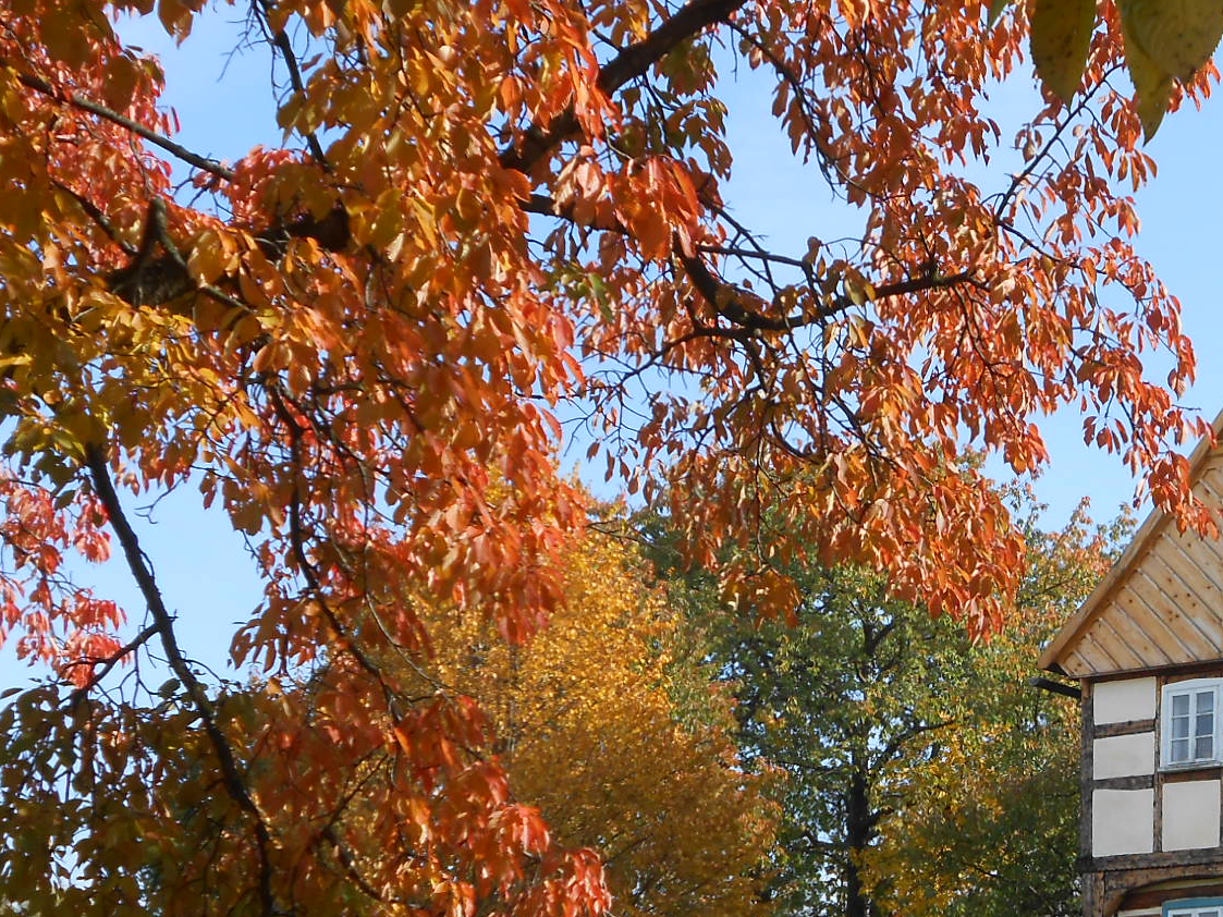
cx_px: 1090
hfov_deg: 21.5
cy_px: 674
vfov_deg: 16.5
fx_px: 3144
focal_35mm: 89
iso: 80
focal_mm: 7.8
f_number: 4.5
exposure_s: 1/320
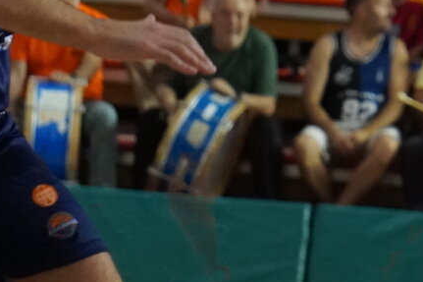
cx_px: 442
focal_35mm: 606
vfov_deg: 2.3
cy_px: 102
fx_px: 7117
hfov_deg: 3.4
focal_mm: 136
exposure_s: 1/1000
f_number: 5.6
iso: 6400
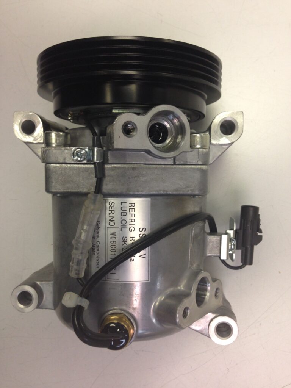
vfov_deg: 55.4
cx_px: 146
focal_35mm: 33
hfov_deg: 42.9
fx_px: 370
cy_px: 194
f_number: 2.4
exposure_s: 1/20
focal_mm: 4.12
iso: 80
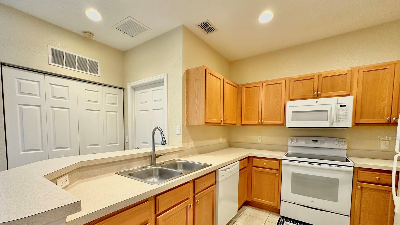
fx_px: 170
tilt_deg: -2.7
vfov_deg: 66.3
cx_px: 193
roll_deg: -0.1
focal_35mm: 16
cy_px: 138
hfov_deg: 99.3
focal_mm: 2.22
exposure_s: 1/60
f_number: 2.2
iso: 250
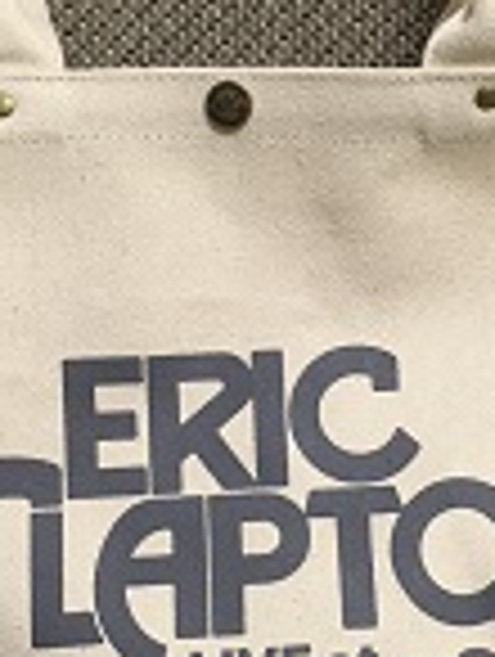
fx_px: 1521
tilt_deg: -24.7
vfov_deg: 24.3
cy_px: 400
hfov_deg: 18.5
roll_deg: +3.5
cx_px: 290
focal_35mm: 80
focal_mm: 4.15
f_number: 2.2
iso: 64
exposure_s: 1/30
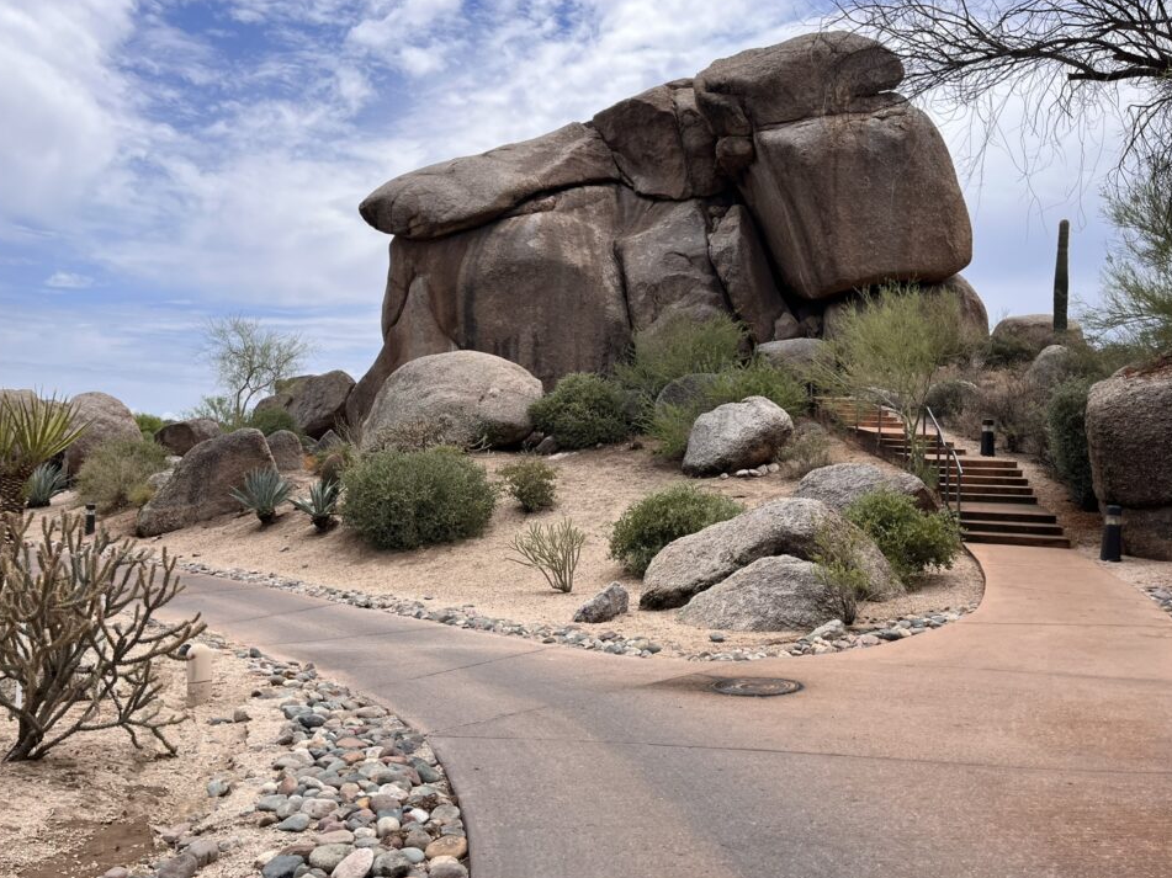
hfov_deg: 63.4
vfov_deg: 49.7
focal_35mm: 28
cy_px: 422
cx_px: 574
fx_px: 948
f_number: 1.6
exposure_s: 1/4149
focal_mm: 5.1
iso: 50
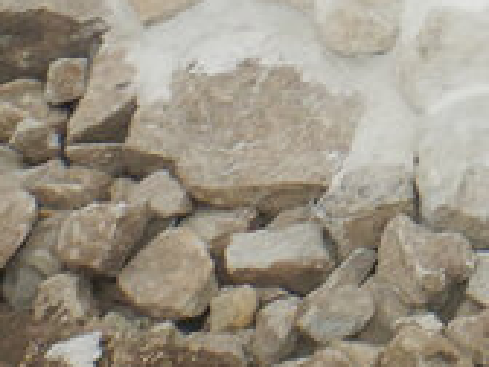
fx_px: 2599
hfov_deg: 9.6
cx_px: 1129
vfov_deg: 7.9
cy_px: -248
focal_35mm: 184
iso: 125
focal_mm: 5.6
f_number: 4.2
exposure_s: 1/800
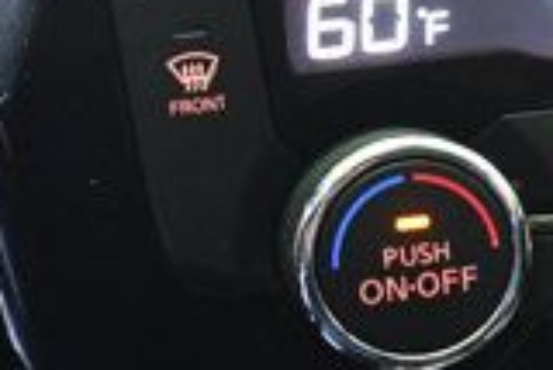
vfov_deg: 8.2
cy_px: 85
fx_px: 2583
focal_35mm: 168
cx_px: 809
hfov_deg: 11.7
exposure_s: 1/80
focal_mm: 28
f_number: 4.2
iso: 3200
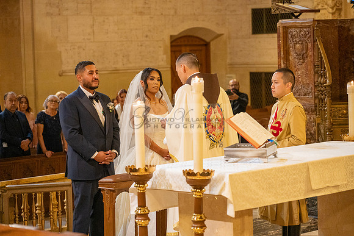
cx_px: 177
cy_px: 118
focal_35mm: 105
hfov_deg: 19.5
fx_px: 1033
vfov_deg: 13.0
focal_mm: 105
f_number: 4
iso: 3200
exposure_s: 1/200
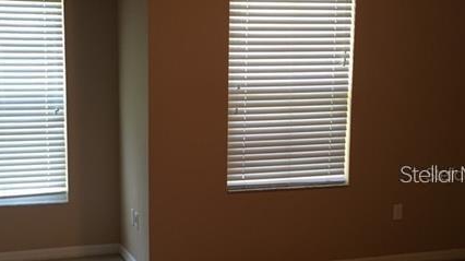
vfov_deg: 21.0
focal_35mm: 57
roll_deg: +0.2
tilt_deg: -8.6
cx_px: 189
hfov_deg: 36.5
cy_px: 174
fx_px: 702
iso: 64
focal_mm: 4.15
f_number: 2.2
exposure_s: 1/30
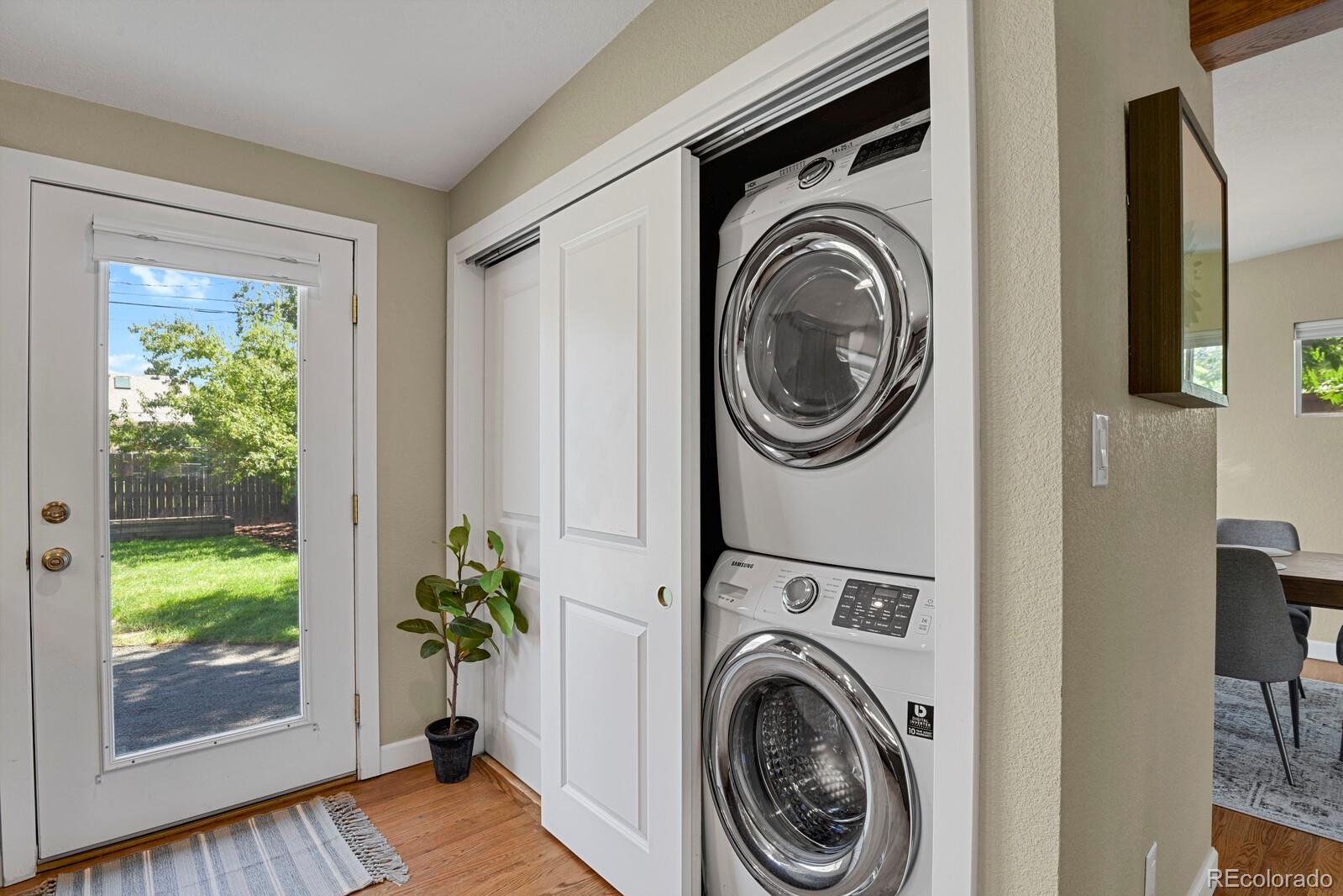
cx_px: 672
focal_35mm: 17
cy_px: 448
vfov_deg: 70.4
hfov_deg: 93.3
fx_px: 634
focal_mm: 17
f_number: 8
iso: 250
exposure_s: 1.6
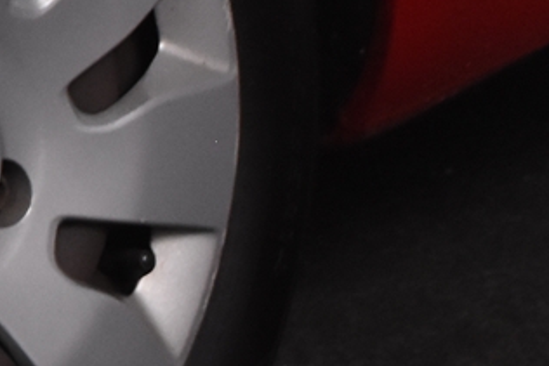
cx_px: -956
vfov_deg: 4.0
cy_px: -255
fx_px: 5279
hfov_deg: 5.6
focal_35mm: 346
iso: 1600
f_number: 5.6
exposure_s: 1/125
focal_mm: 38
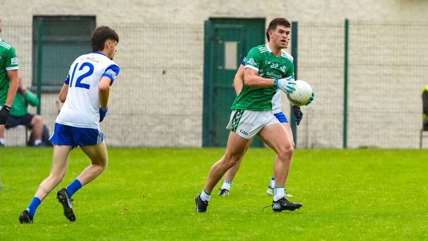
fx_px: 6811
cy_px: 96
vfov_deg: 2.0
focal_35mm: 600
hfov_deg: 3.6
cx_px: 215
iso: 2500
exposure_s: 1/1000
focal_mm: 541
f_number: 7.1
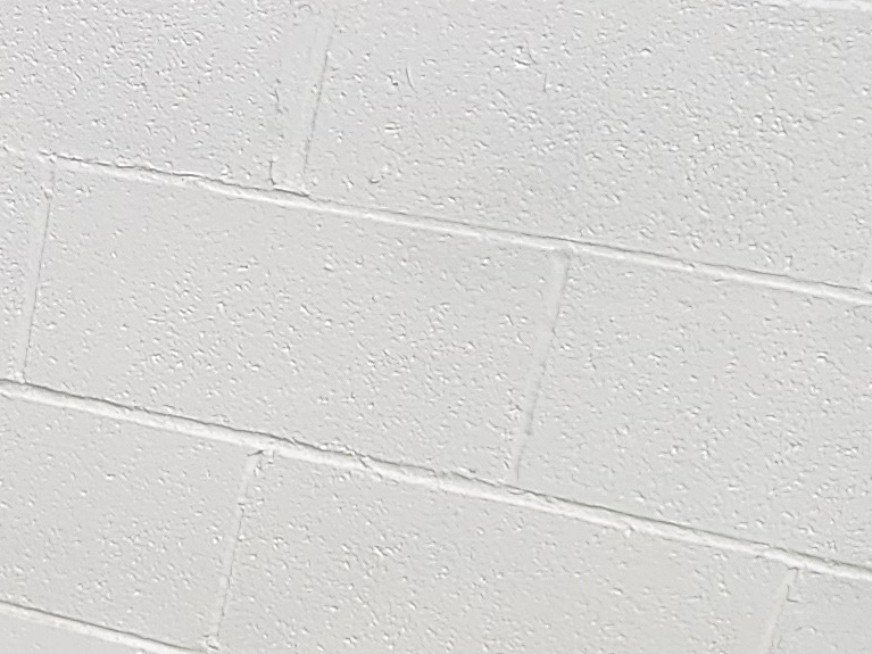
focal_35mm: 120
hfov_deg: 13.0
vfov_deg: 11.9
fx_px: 3022
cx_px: -1139
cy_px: 935
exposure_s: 1/120
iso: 320
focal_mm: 6.4
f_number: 1.8
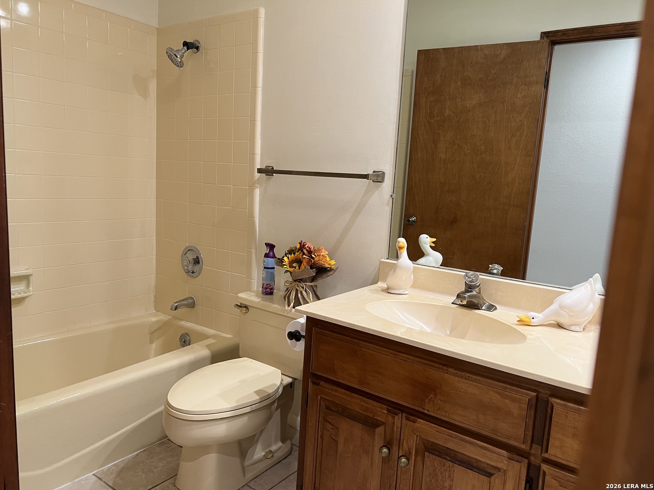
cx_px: 327
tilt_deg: -8.6
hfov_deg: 67.3
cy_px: 245
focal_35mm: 26
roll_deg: -3.4
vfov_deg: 53.1
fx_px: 491
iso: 80
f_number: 1.5
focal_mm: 5.7
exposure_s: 1/60
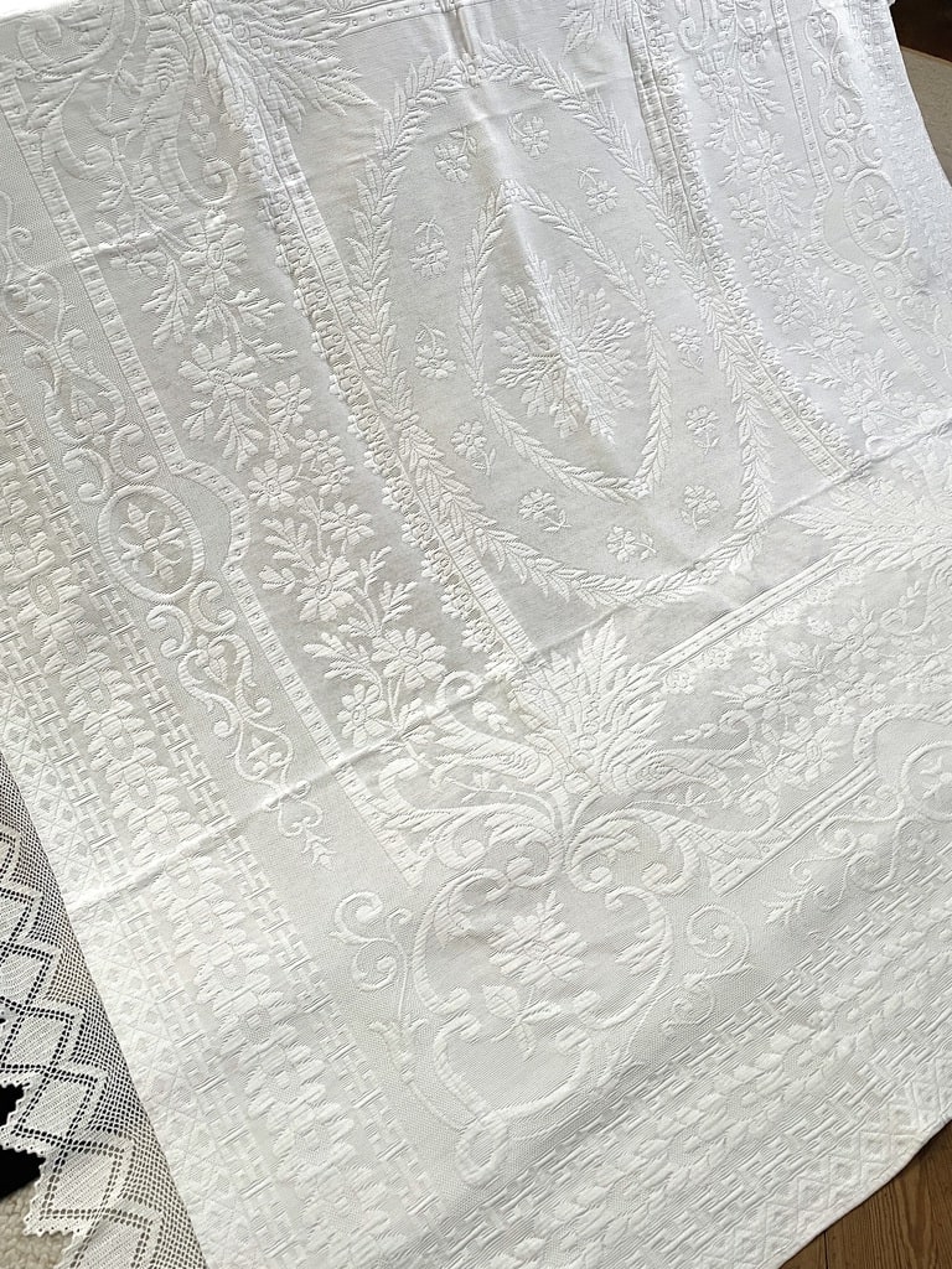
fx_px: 953
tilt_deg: -47.0
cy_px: 634
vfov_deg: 67.3
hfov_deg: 53.1
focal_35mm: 26
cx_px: 476
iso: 125
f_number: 1.6
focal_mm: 4.2
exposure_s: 1/100
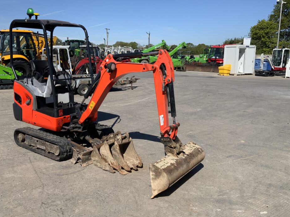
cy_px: 105
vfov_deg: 44.2
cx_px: 138
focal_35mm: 32
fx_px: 268
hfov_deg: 56.8
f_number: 1.8
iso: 16
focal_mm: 3
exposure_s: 1/2667
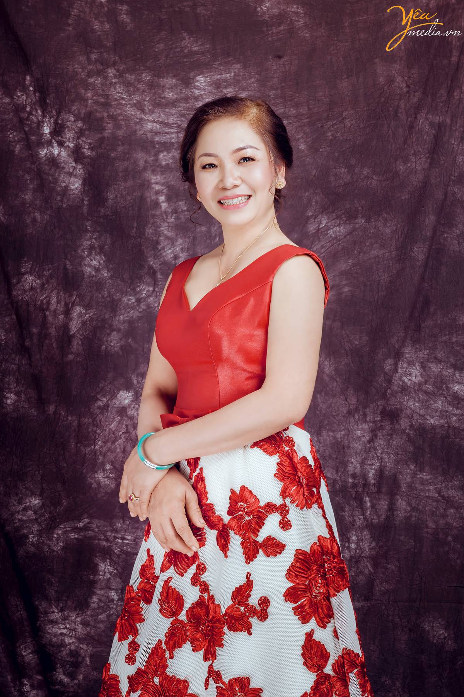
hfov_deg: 21.9
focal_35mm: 62
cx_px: 232
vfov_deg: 32.4
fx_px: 1200
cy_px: 348
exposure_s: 1/160
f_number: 13
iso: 100
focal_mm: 62
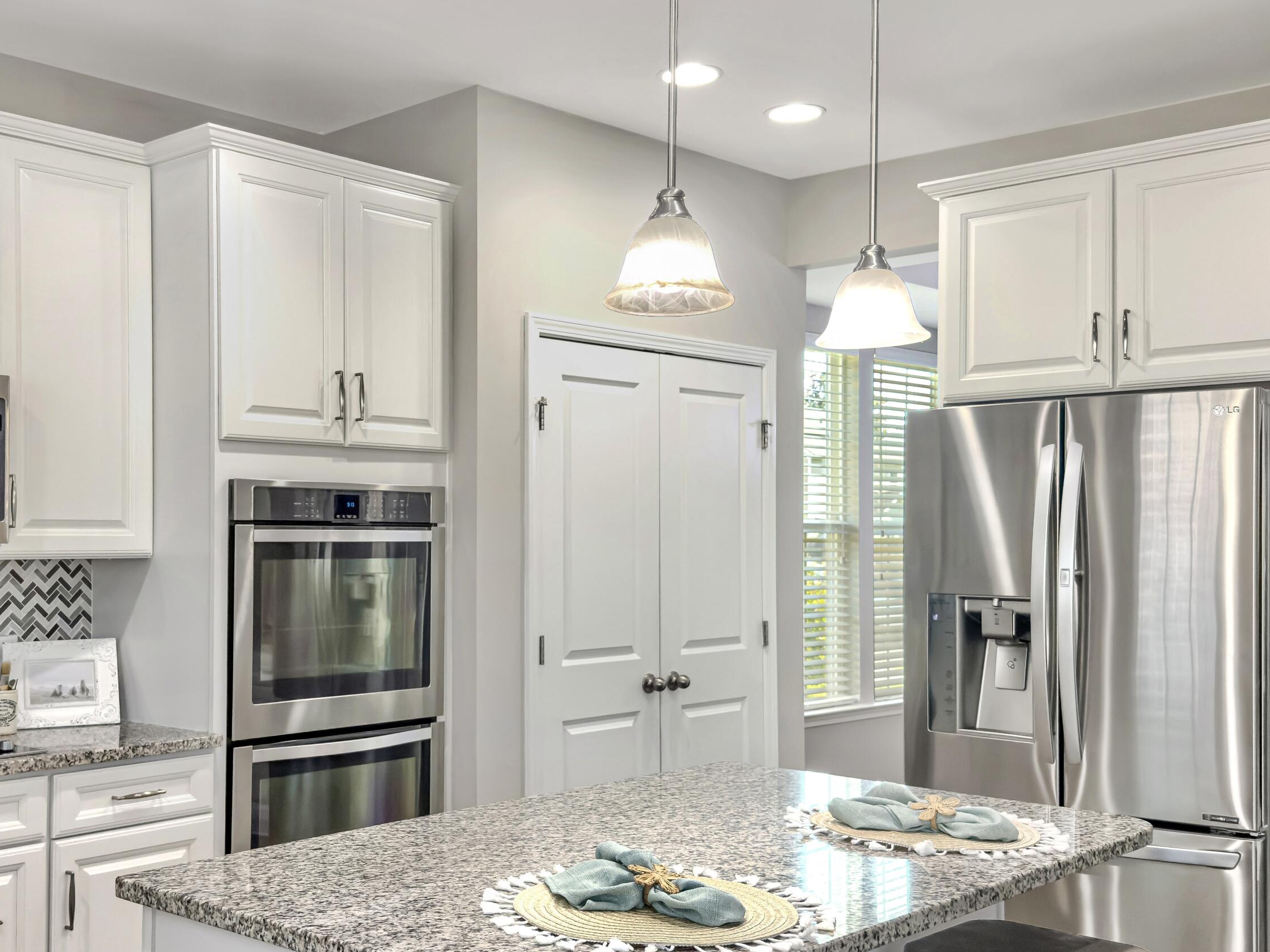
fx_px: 1468
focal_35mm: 40
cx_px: 482
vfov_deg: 35.9
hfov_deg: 46.4
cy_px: 523
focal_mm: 6.76
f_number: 1.8
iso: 160
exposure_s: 1/140
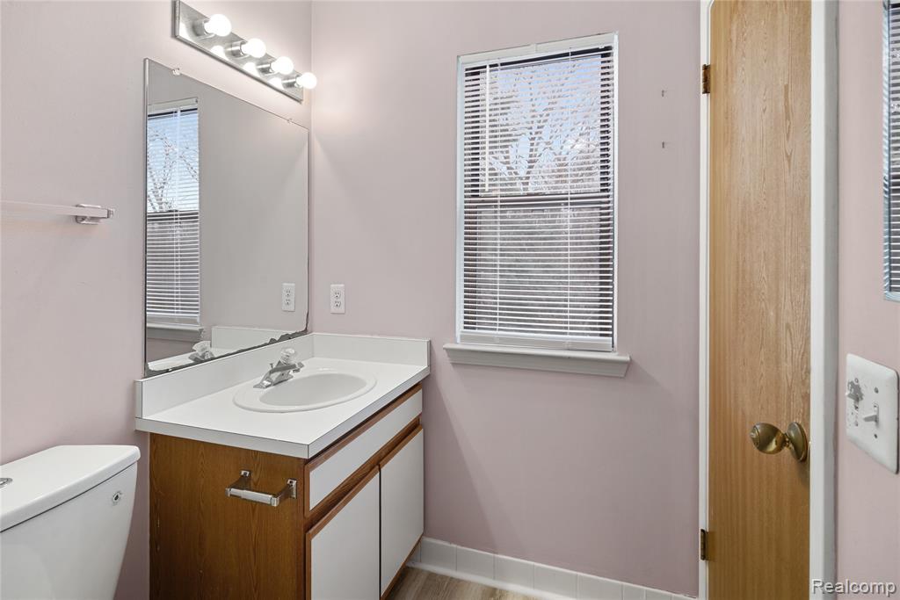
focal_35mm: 30
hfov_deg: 61.9
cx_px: 450
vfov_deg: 43.6
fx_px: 750
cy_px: 300
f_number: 9
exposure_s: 1/6
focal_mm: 30
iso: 320
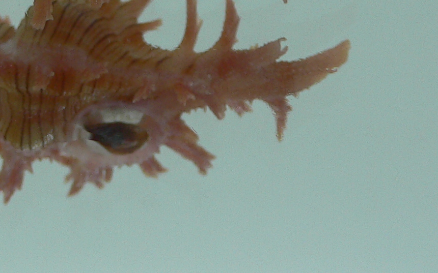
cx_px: 96
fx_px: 1038
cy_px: -92
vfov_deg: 14.3
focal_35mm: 87
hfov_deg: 23.5
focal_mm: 4.6
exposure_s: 1/60
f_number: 2.8
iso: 80
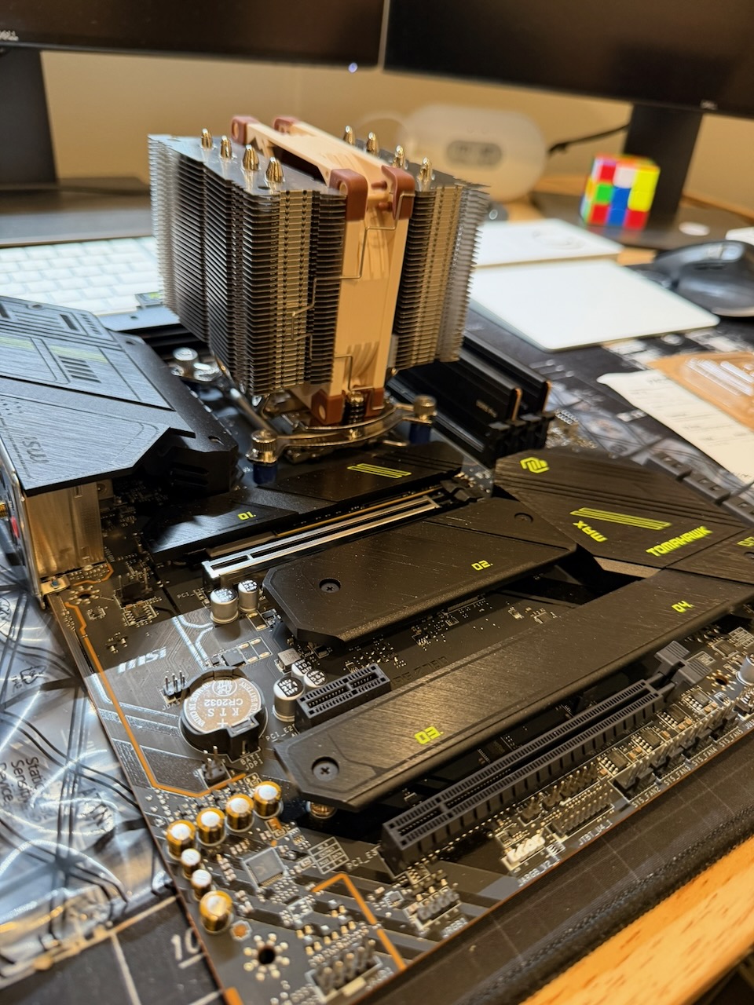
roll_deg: -8.1
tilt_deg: -34.3
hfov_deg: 56.8
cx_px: 377
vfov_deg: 71.6
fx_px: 697
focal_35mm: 24
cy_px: 502
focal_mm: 6.76
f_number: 1.78
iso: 400
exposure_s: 1/60
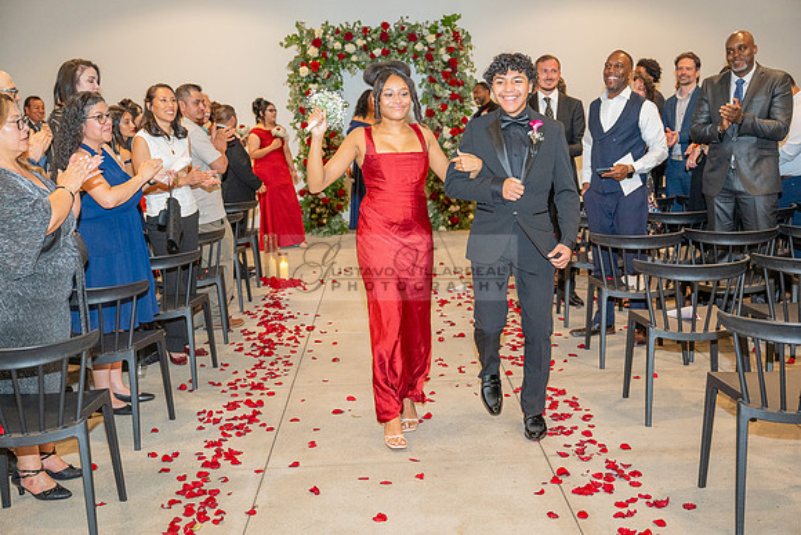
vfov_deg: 32.6
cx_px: 400
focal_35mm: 41
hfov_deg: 47.4
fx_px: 912
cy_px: 268
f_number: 3.5
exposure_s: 1/200
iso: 1250
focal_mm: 41
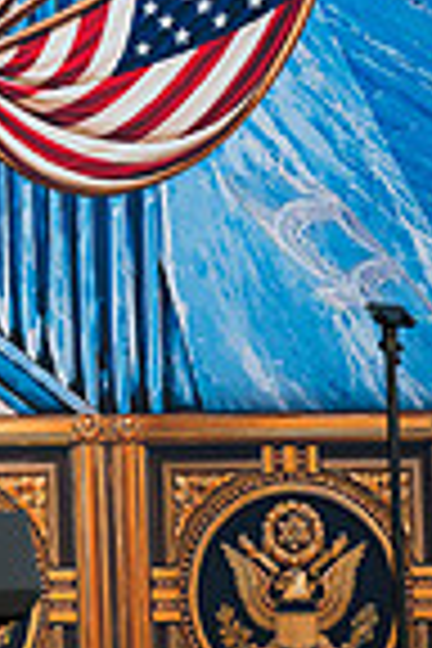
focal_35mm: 335
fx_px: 6030
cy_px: 302
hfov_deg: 4.1
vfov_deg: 6.2
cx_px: -180
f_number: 2.8
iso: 360
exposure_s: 1/200
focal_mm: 107
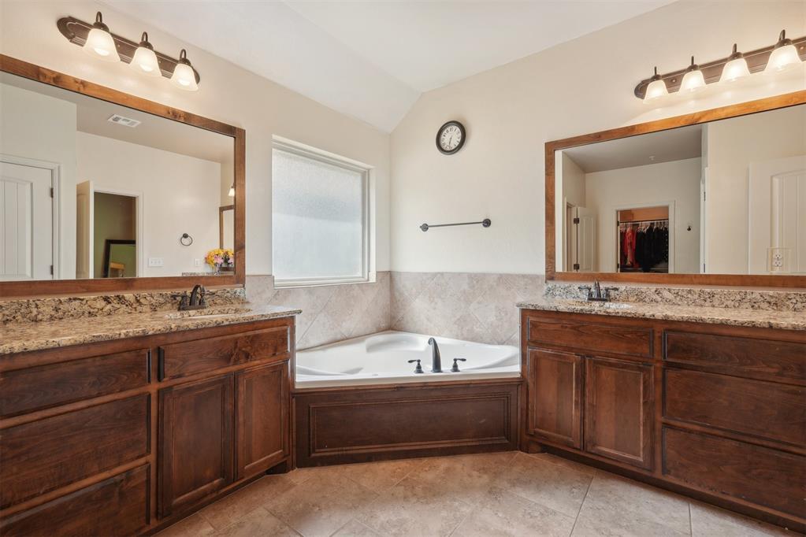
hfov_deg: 96.7
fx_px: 358
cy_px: 268
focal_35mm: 16
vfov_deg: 73.7
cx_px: 403
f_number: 8
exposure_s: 1/10
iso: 100
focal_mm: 16
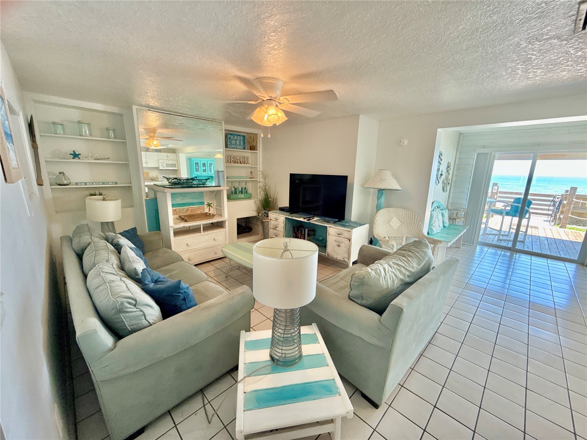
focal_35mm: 14
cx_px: 294
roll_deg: -1.9
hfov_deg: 102.1
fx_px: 237
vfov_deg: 85.7
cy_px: 220
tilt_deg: -11.6
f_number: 2.2
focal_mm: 2.22
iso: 200
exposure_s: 1/120
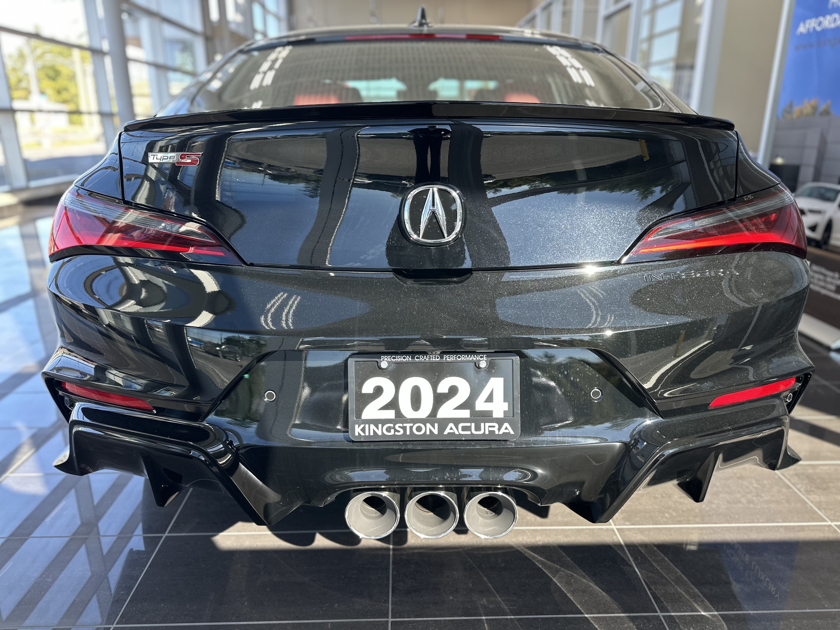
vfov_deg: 56.8
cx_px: 420
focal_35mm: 24
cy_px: 315
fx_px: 582
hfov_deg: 71.6
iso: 80
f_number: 1.78
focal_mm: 6.86
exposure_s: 1/167
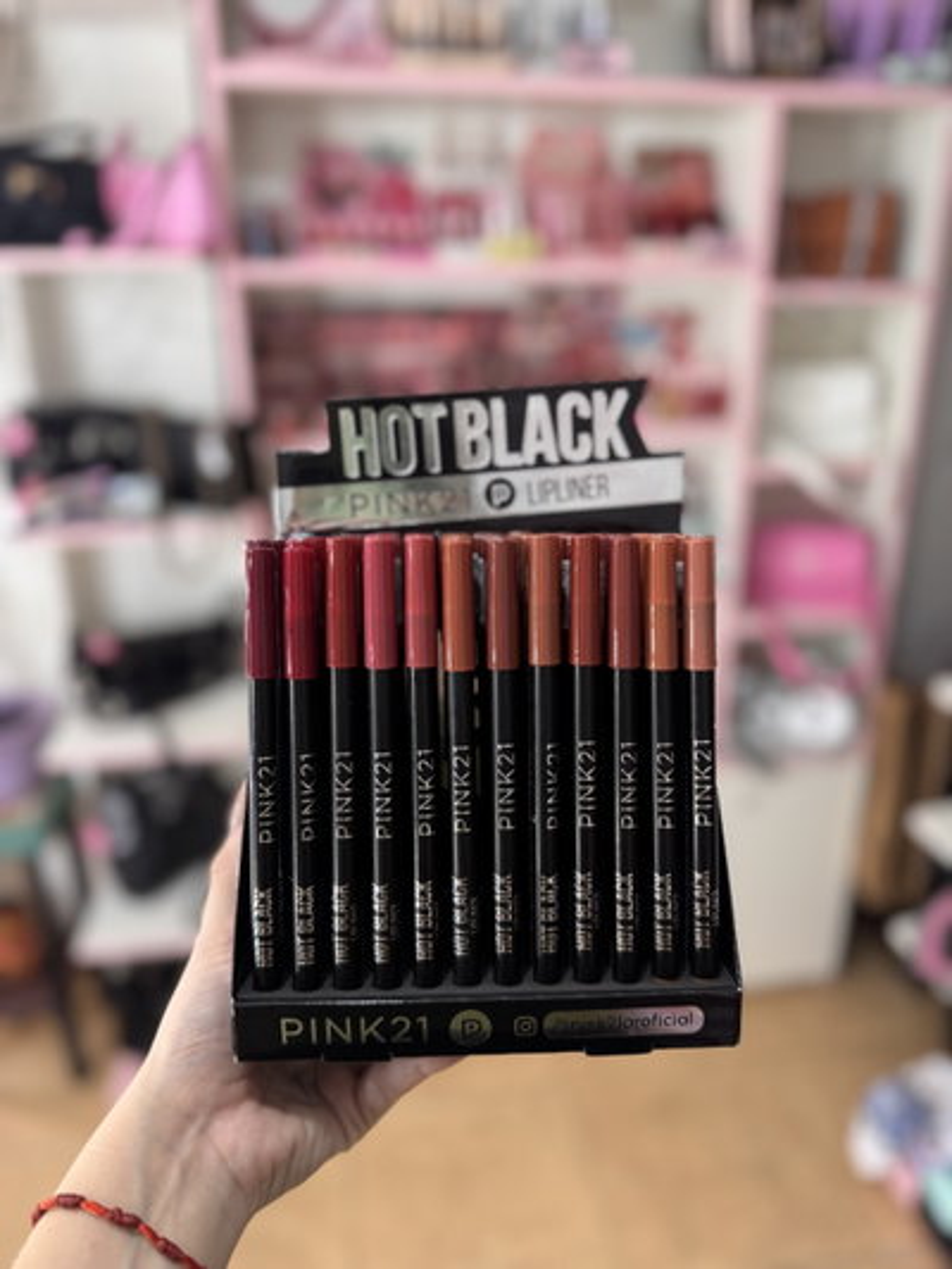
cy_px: 634
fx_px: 880
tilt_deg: -20.9
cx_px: 476
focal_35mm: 24
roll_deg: +0.5
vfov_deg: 71.6
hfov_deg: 56.8
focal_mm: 6.76
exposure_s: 1/100
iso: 100
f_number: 1.78
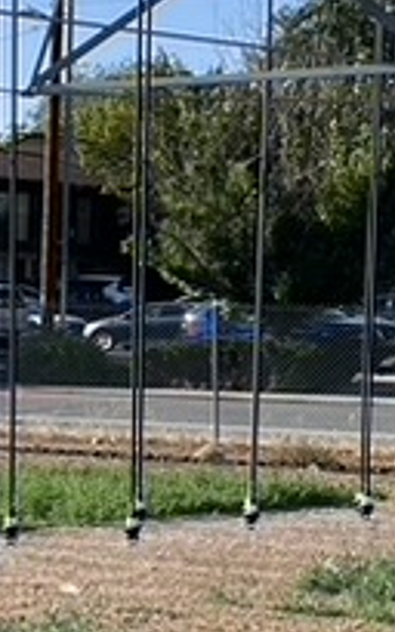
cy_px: 509
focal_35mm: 138
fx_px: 2379
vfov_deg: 15.1
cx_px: -858
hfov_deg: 7.9
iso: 50
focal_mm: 5.1
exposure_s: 1/2632
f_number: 1.6
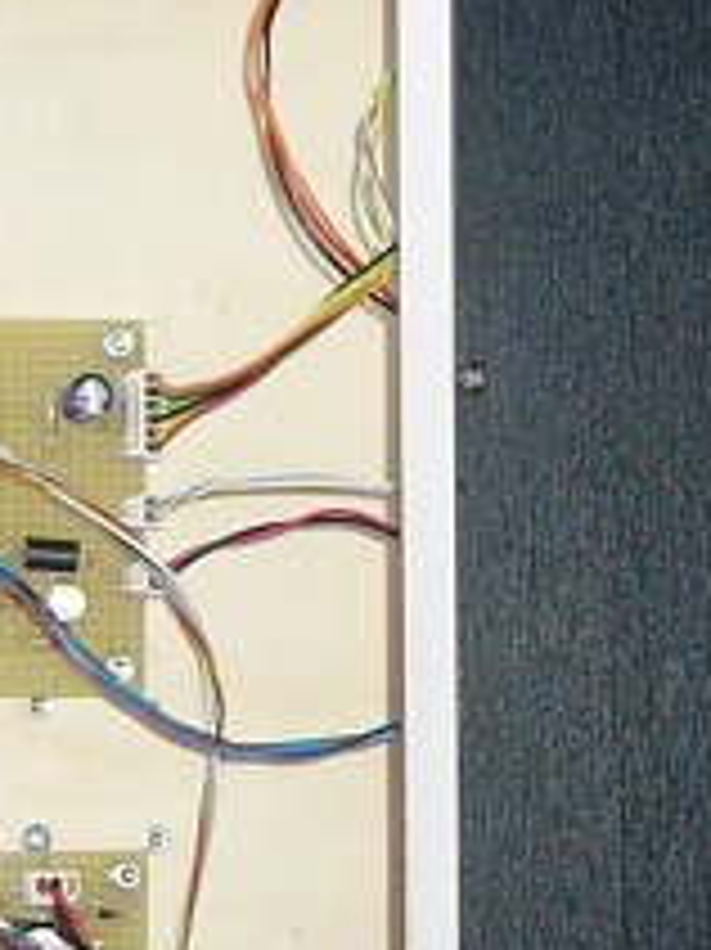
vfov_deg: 11.6
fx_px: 4660
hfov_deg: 8.7
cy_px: 423
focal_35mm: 170
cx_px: 536
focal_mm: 5.8
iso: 100
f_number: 2.8
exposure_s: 1/160
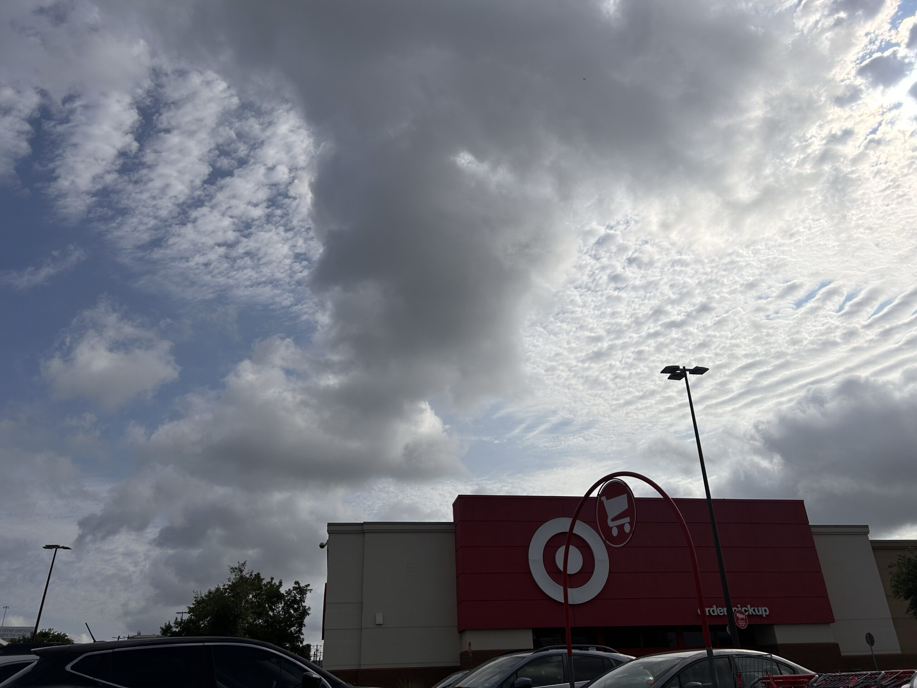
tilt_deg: +26.5
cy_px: 344
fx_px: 689
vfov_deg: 53.1
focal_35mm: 26
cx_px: 458
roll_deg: +2.3
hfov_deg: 67.3
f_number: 1.5
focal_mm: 5.7
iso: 40
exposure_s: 1/16393
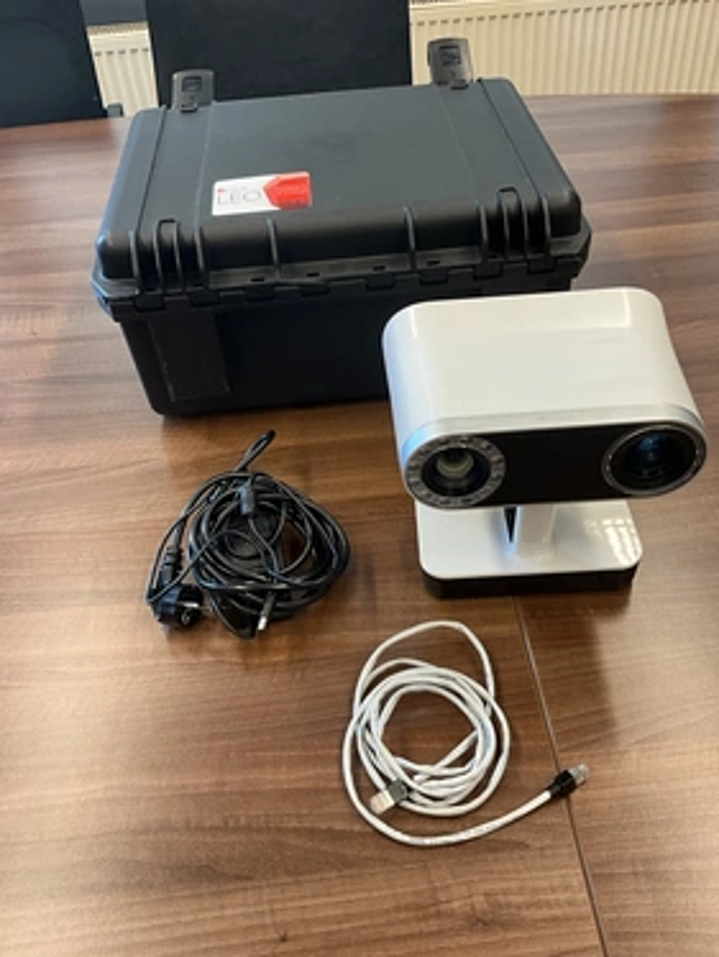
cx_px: 381
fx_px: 858
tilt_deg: -43.4
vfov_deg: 58.3
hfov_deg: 45.5
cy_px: 471
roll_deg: +5.1
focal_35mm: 31
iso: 80
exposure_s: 1/50
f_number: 1.8
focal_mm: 3
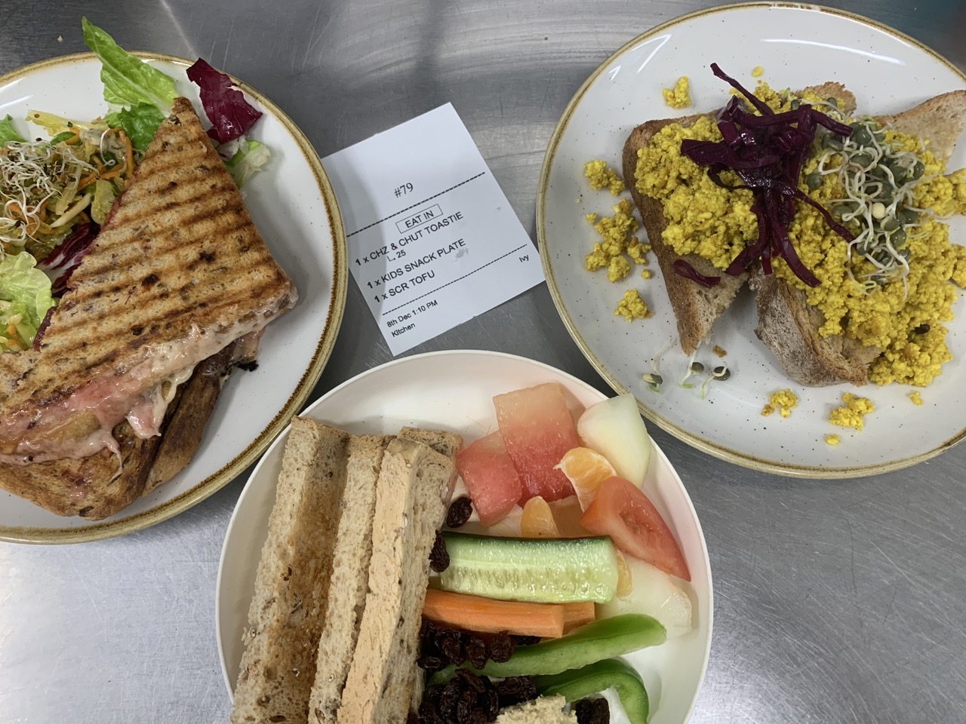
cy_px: 362
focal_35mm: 26
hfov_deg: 67.3
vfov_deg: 53.1
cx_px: 483
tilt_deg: -76.6
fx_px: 726
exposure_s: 1/113
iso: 100
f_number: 1.8
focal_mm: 4.25
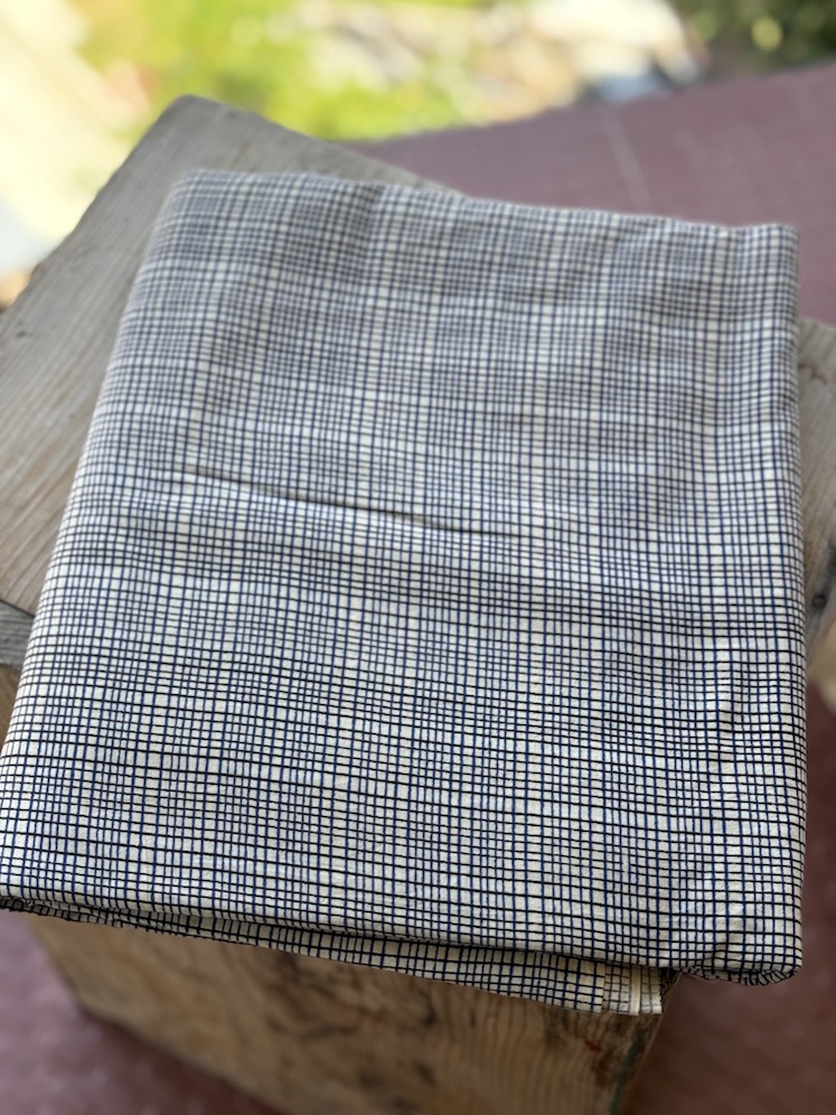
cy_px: 558
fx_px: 1546
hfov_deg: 30.3
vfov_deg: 39.7
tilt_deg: -58.1
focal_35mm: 48
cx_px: 418
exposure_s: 1/598
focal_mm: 6.76
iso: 64
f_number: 1.78
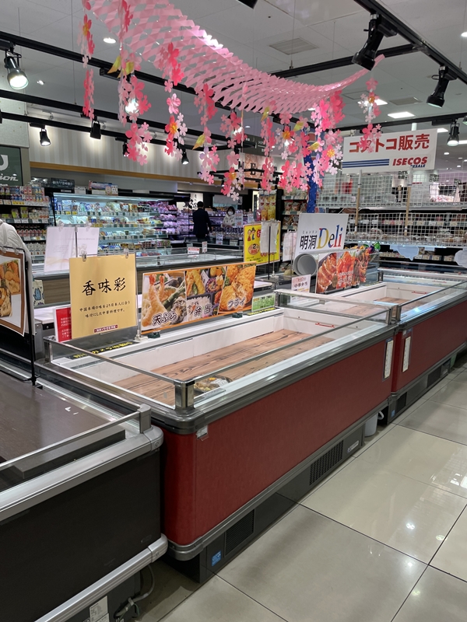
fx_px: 468
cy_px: 311
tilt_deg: -7.7
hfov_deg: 53.1
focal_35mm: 26
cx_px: 234
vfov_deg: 67.3
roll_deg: -1.9
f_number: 1.6
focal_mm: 4.2
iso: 32
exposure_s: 1/125
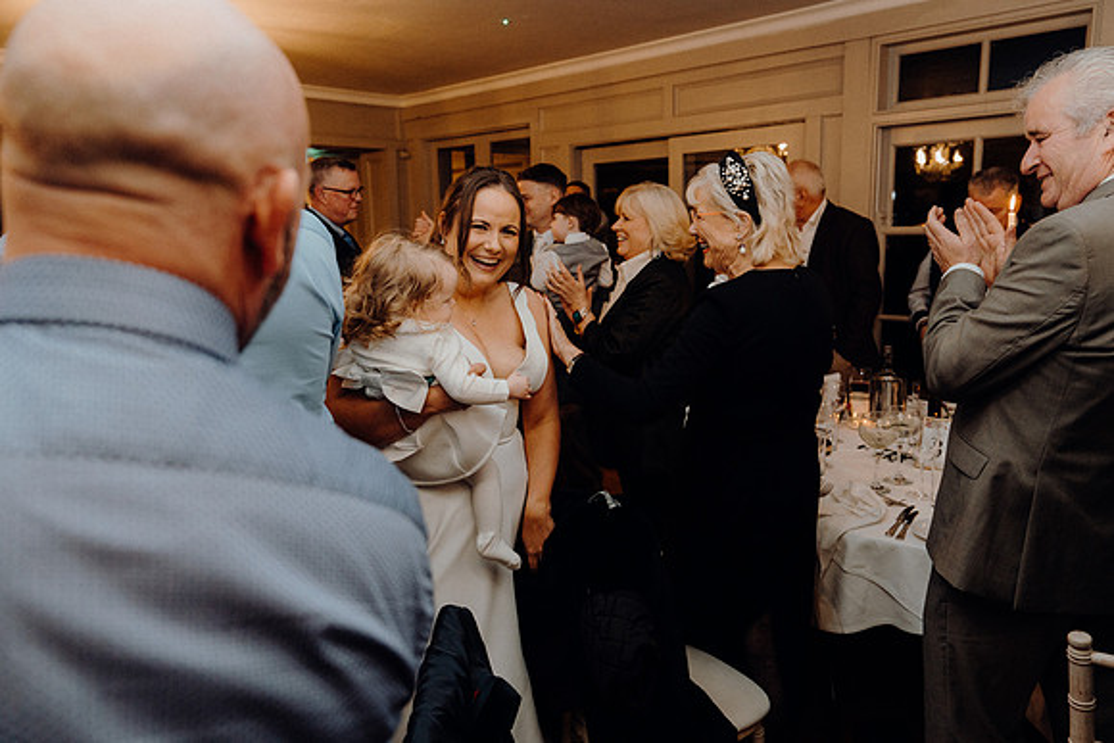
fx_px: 805
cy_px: 372
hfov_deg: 69.4
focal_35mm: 26
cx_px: 557
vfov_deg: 49.6
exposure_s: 1/160
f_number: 3.5
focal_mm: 26
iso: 2500
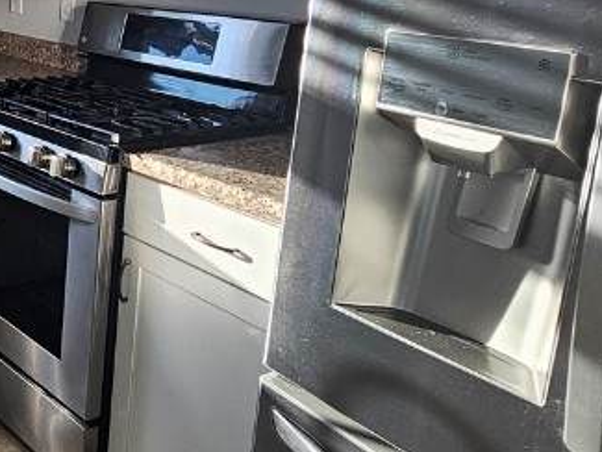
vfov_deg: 33.8
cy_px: 70
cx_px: -128
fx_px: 713
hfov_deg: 35.5
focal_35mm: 41
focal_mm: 2.2
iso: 80
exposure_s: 1/120
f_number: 2.2
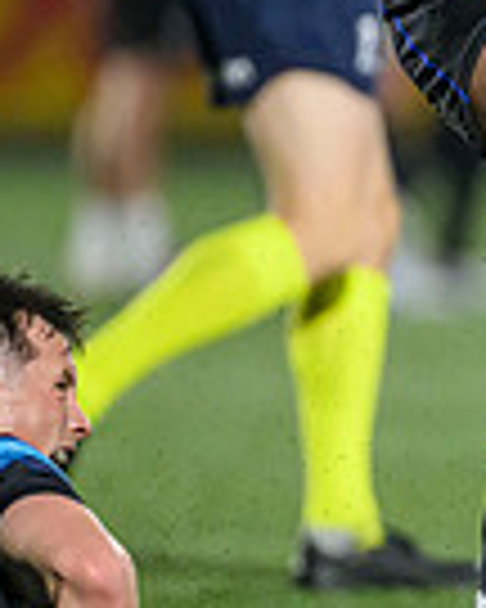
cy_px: 119
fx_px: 28947
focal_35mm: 1610
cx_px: 1102
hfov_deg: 1.0
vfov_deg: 1.2
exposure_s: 1/2500
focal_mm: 400
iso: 5000
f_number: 3.2
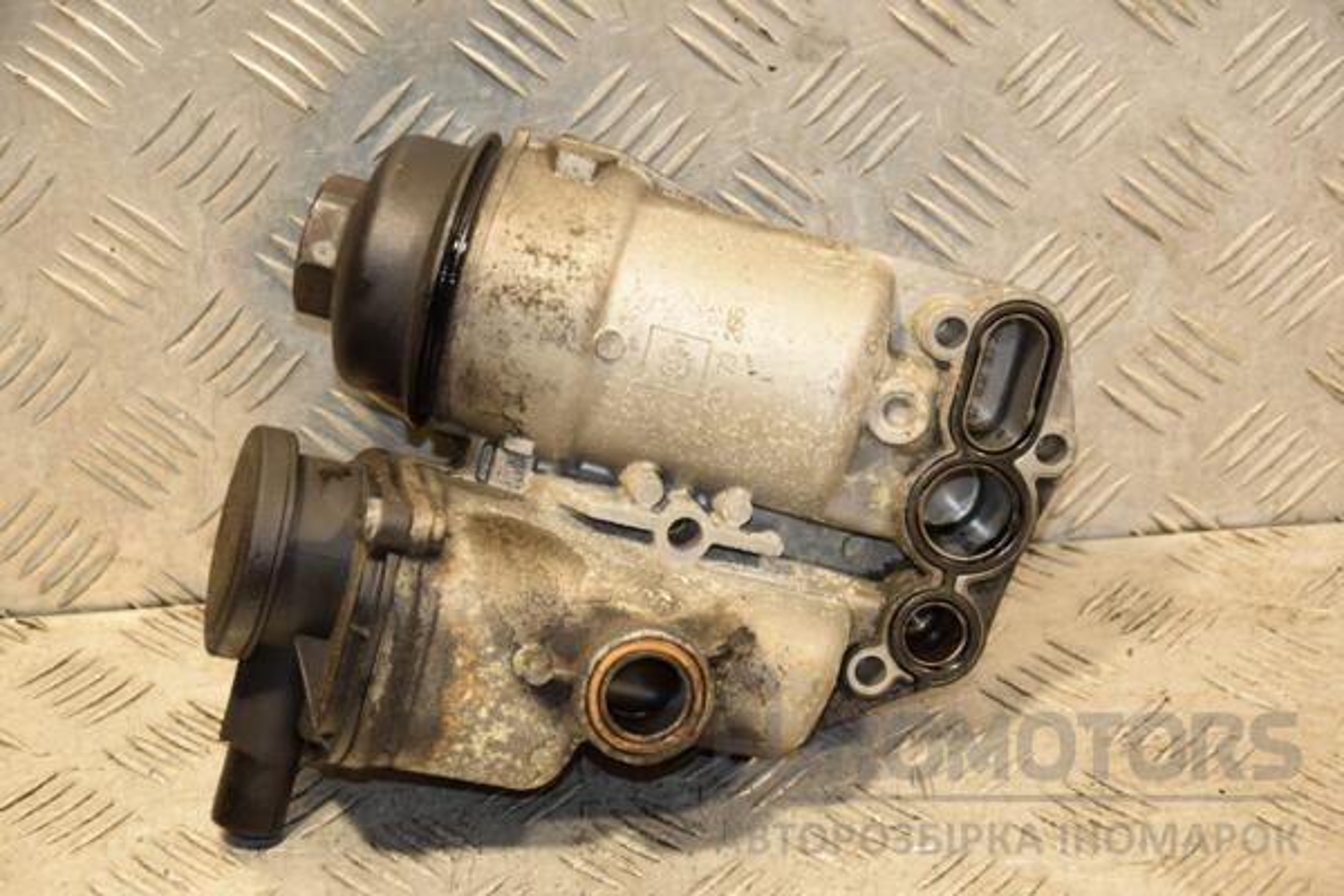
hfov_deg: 19.5
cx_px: 672
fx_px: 3920
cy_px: 448
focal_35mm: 105
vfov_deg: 13.0
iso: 800
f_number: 5.3
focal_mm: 70
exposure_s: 1/125
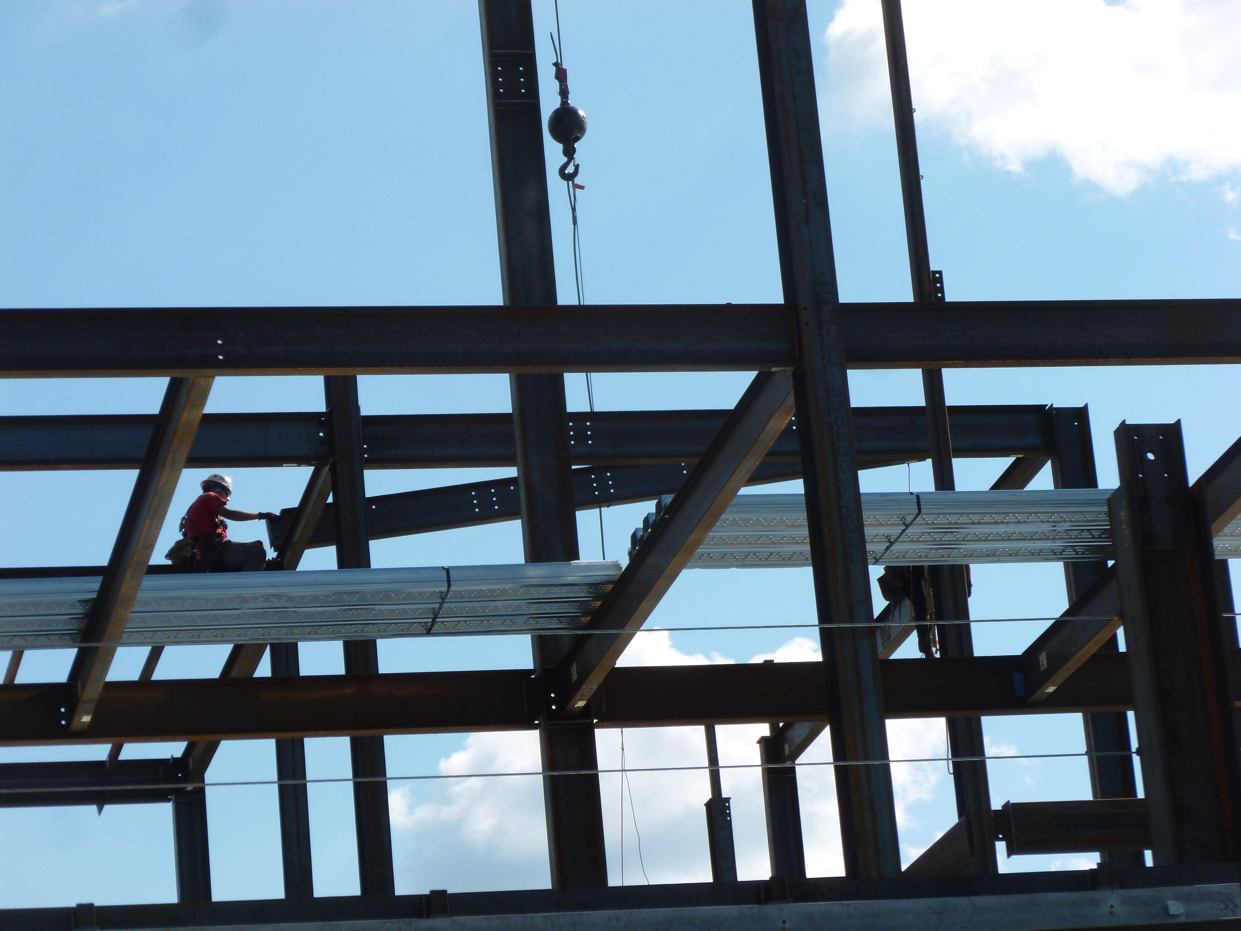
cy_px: 466
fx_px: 4445
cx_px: 620
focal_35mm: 124
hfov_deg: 15.9
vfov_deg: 12.0
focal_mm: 22.1
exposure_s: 1/640
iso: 100
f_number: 4.9
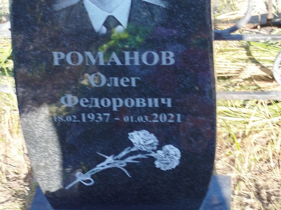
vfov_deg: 48.2
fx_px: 235
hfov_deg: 61.7
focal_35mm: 29
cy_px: 105
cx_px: 140
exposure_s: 1/133
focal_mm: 5.31
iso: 50
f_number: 1.7
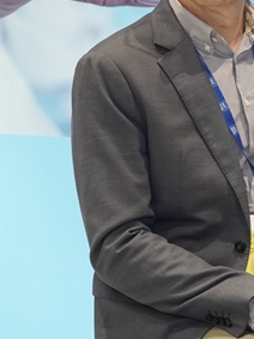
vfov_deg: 11.7
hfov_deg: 8.3
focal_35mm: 167
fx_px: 1635
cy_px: -37
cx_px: 564
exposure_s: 1/200
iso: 1000
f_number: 4
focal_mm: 48
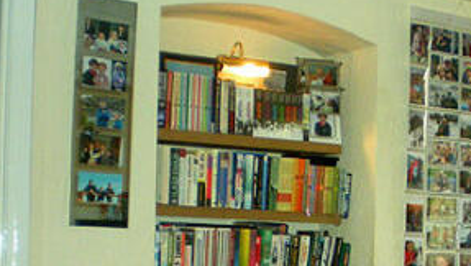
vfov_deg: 14.1
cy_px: 283
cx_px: 449
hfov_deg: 24.4
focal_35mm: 84
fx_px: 1050
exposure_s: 1/60
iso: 367
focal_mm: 6.3
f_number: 3.1
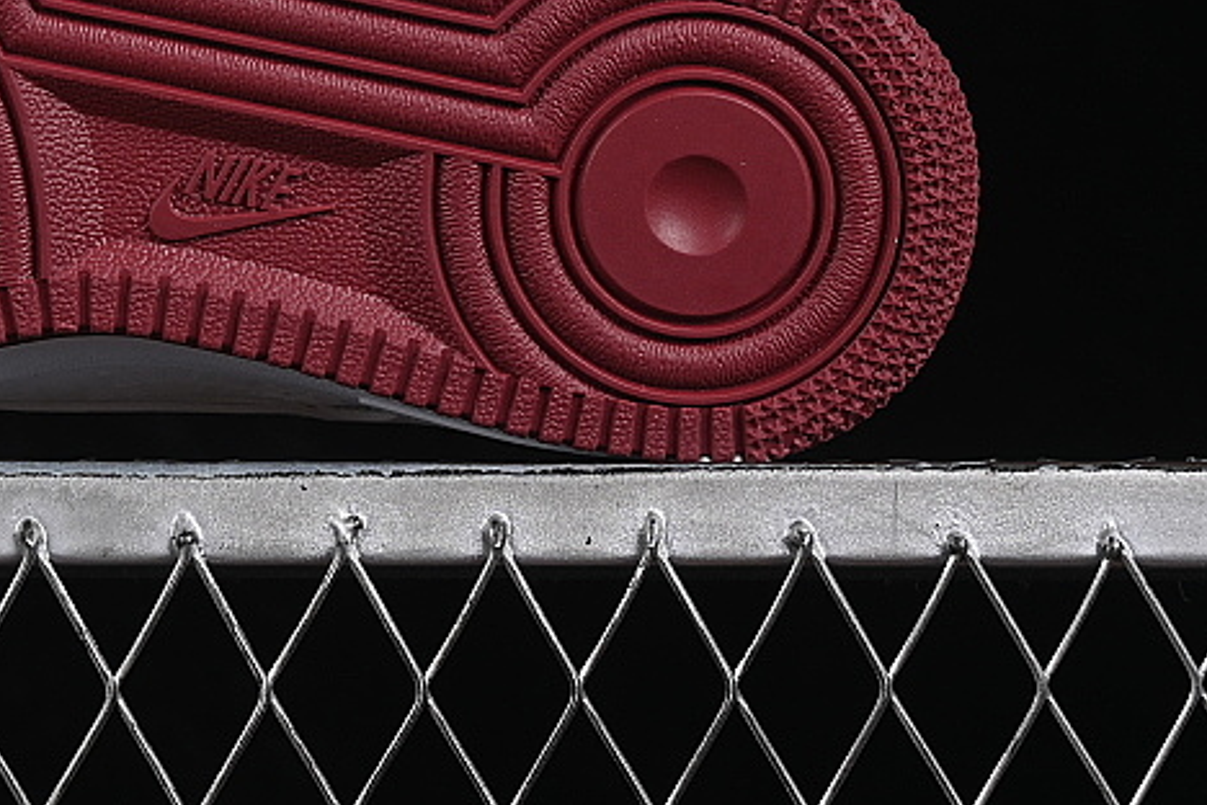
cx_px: -23
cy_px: -119
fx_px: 5800
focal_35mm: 173
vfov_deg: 7.9
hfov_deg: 11.7
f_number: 8
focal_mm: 50
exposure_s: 1/80
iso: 160
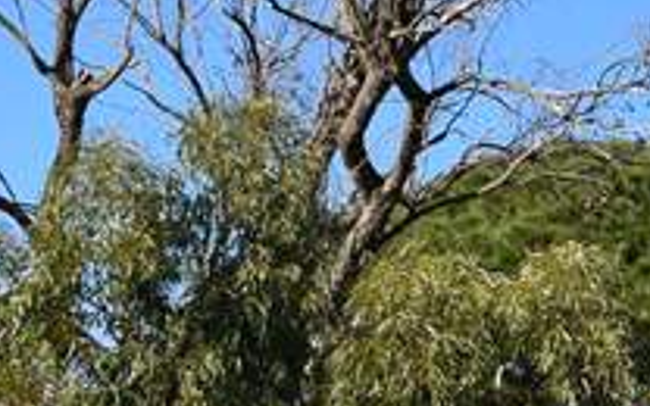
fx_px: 4534
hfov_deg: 7.9
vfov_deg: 5.1
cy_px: 490
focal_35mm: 256
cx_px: 1205
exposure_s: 1/320
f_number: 9
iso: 100
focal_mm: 29
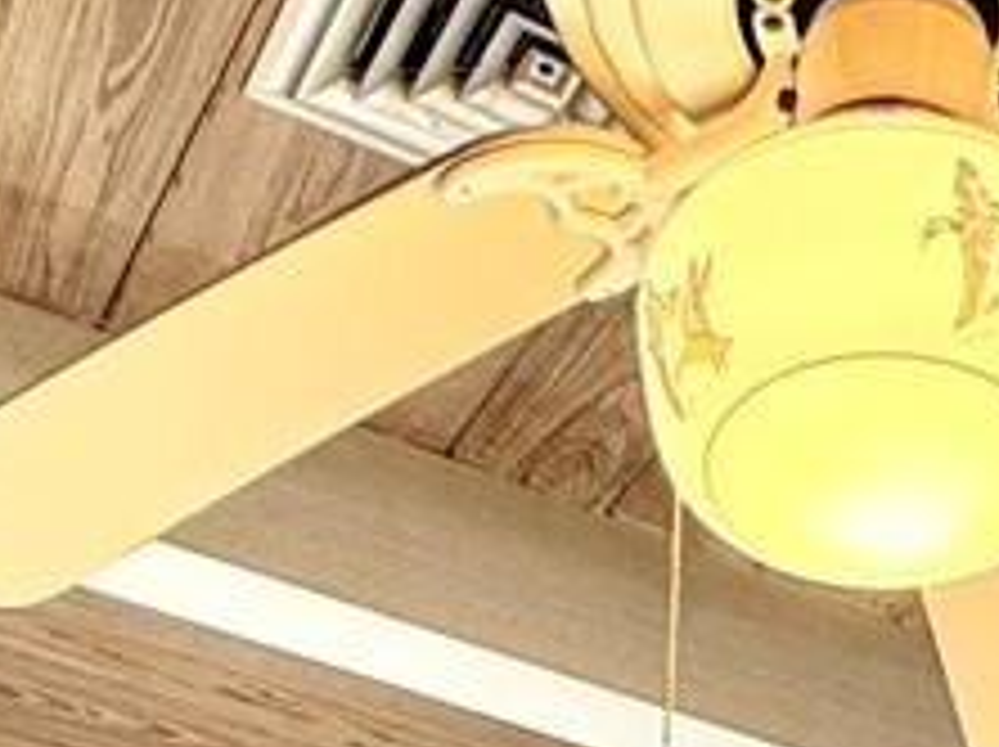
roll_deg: -1.5
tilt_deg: +2.1
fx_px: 2912
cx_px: 806
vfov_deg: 10.7
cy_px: 2151
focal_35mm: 101
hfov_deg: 19.3
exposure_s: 1/99
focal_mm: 2.22
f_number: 2.2
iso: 64
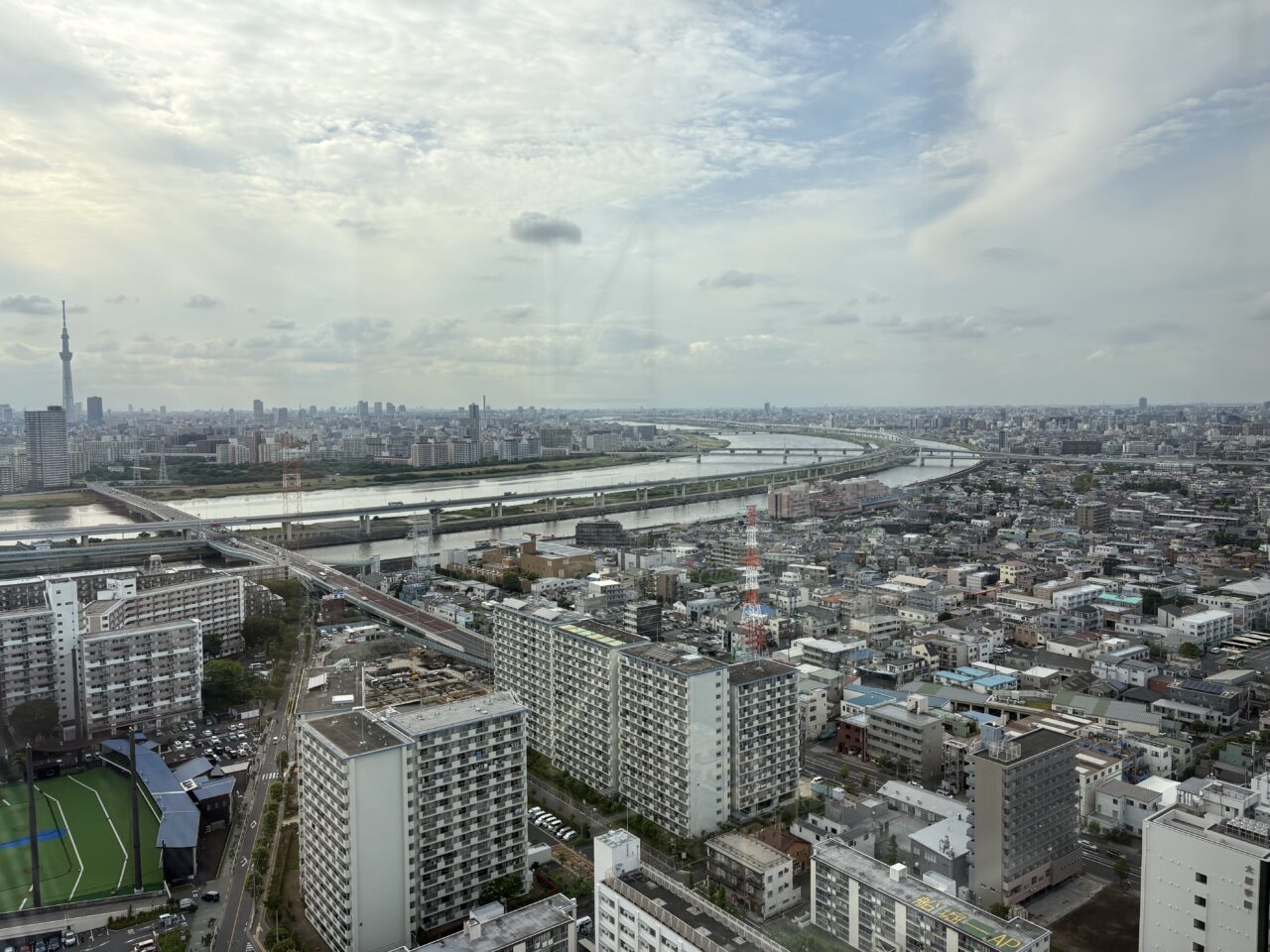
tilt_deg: -3.7
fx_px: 954
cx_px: 635
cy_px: 476
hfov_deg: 67.3
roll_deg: +0.8
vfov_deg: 53.1
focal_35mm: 26
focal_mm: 5.96
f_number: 1.6
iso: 50
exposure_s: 1/3623
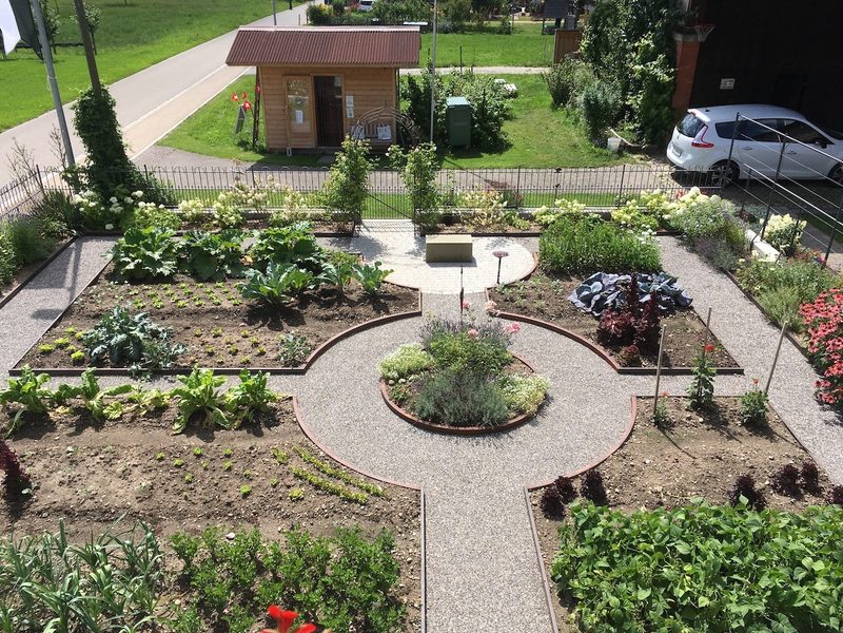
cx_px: 422
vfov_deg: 48.2
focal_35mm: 29
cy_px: 316
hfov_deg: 61.7
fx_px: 706
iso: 25
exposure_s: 1/1923
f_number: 2.2
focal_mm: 4.15
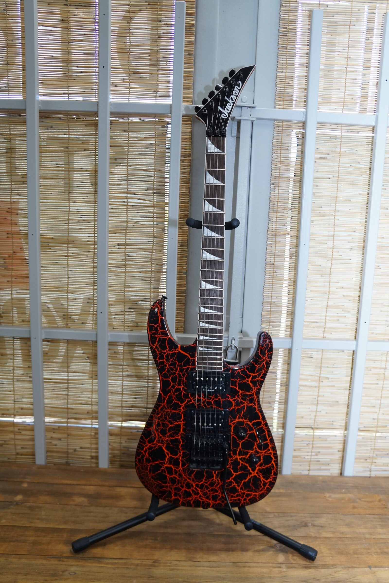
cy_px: 292
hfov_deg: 43.6
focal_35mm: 30
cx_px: 194
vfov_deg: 61.9
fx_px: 486
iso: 400
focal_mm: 20
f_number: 4
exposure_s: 1/160
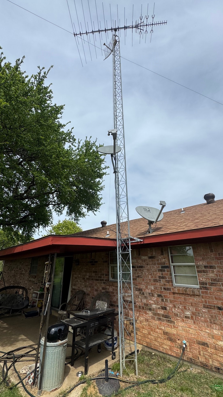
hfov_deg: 67.1
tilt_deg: +21.7
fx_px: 168
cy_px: 198
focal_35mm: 16
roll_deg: -1.0
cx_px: 109
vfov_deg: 99.4
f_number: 2.2
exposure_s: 1/3106
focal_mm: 2.22
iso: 50
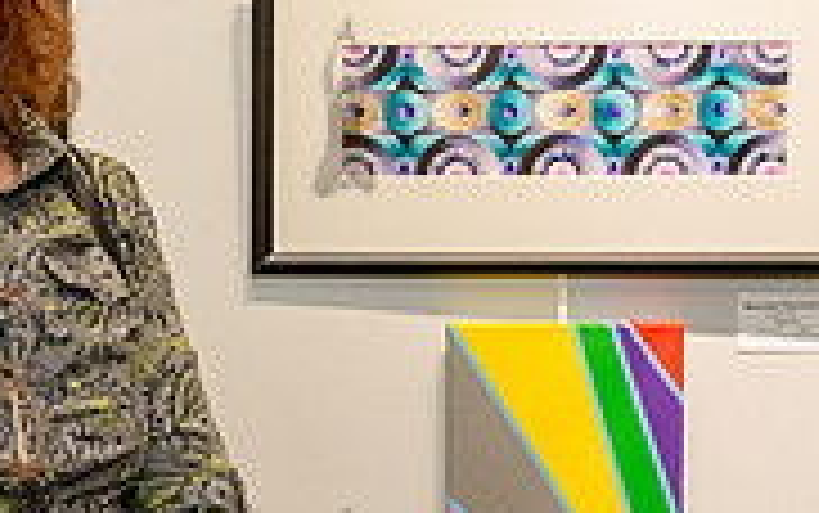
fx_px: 2256
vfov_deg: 13.0
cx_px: 68
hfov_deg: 20.1
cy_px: 206
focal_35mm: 101
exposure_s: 1/200
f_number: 4.5
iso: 4000
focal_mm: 24
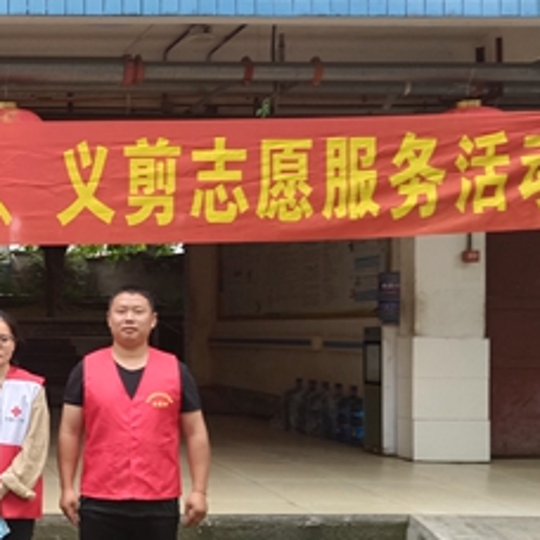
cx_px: -126
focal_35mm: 57
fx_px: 1006
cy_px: 317
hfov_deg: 26.4
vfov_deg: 30.0
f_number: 1.88
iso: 139
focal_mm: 5.59
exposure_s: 1/100
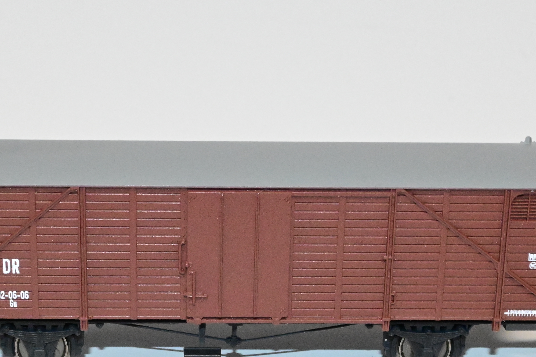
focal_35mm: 83
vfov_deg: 16.3
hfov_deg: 24.4
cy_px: 281
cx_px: 239
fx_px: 1241
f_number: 16
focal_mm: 30.5
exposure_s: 1/60
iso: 7200
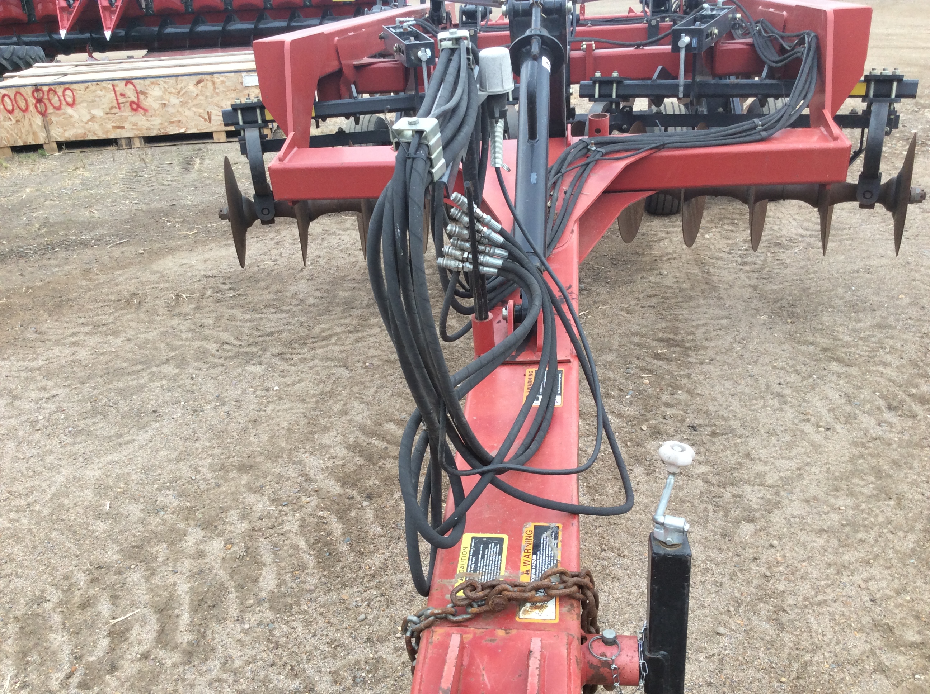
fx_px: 858
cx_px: 465
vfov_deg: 44.1
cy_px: 347
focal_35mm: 32
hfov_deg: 56.9
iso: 32
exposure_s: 1/144
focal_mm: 3.3
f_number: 2.4
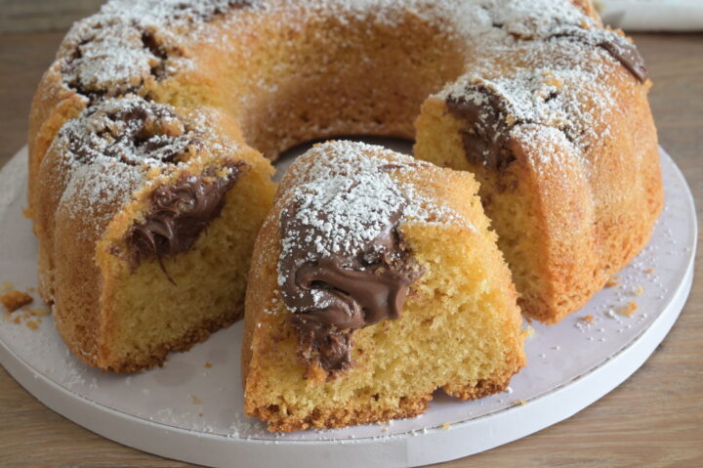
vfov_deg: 24.6
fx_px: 1073
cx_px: 352
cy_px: 234
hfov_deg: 36.3
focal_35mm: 55
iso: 400
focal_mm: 37
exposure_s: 1/6
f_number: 10
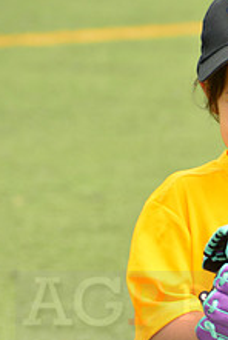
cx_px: 290
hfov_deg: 2.6
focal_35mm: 524
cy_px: 292
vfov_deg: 3.9
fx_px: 4962
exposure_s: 1/250
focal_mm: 200
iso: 200
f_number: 9
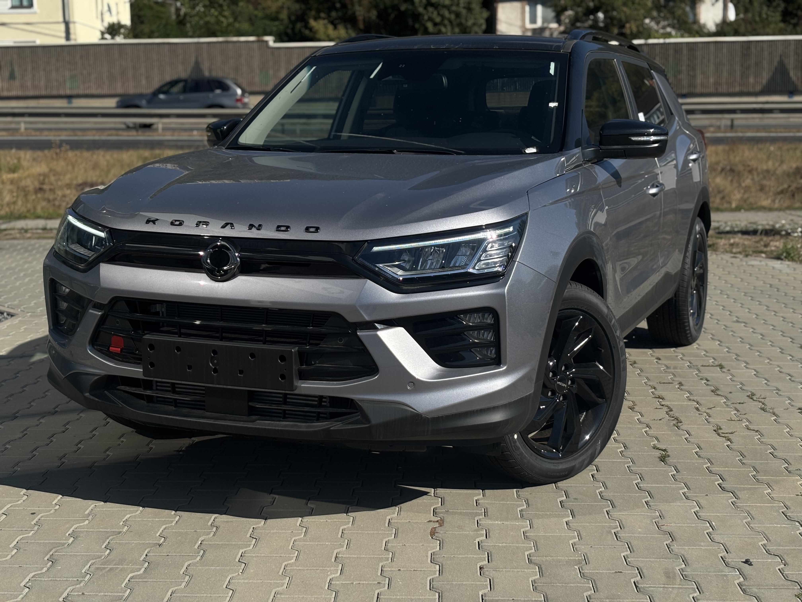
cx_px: 401
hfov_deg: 36.8
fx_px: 1205
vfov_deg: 28.0
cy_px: 301
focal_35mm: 52
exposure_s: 1/5952
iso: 40
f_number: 1.6
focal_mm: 5.96
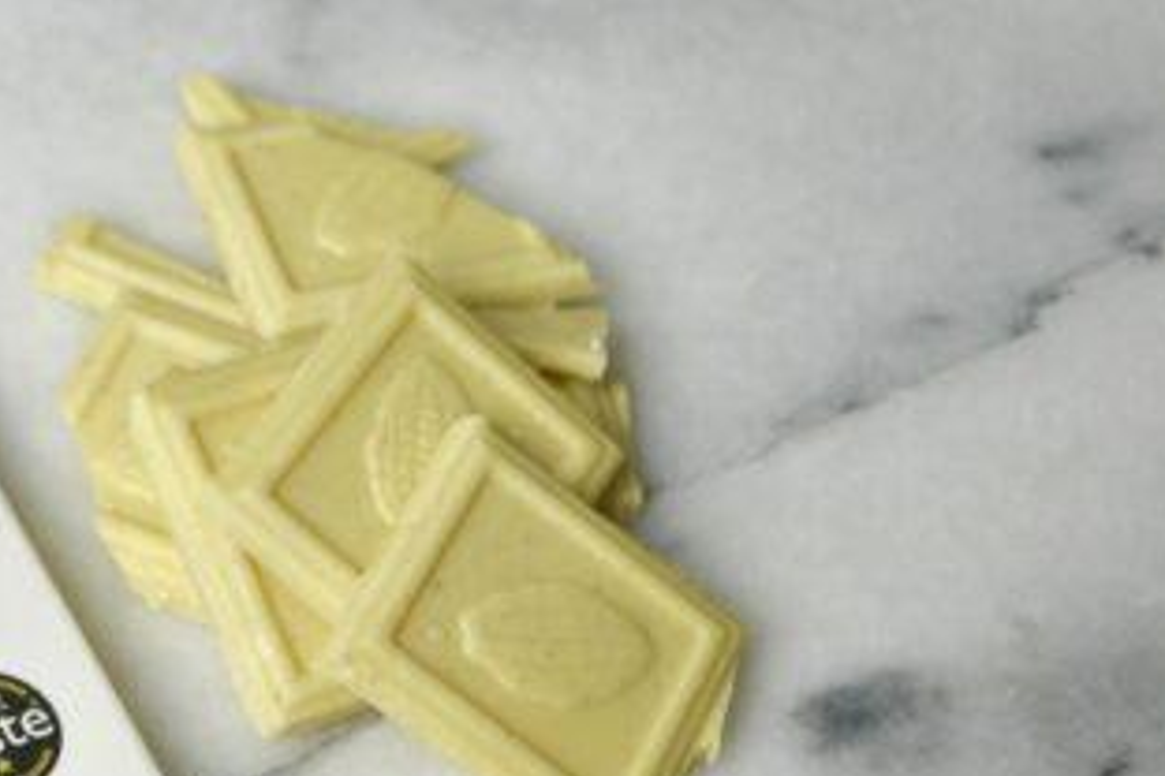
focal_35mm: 75
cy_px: 653
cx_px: 67
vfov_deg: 18.0
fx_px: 2427
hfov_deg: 25.9
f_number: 5.6
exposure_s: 1/125
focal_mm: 26
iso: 400
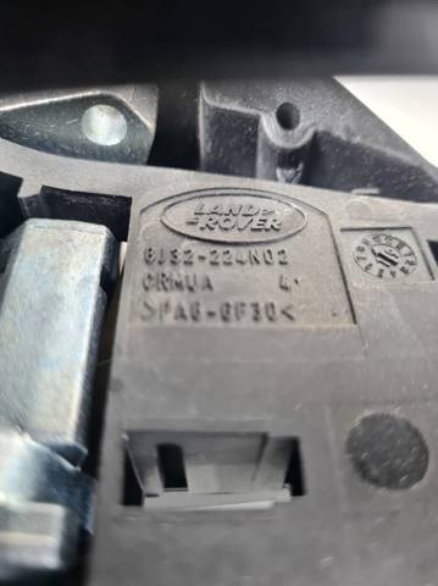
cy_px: 293
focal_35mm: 26
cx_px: 219
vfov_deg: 67.4
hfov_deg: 53.0
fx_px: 439
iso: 250
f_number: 1.8
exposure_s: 1/100
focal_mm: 5.4
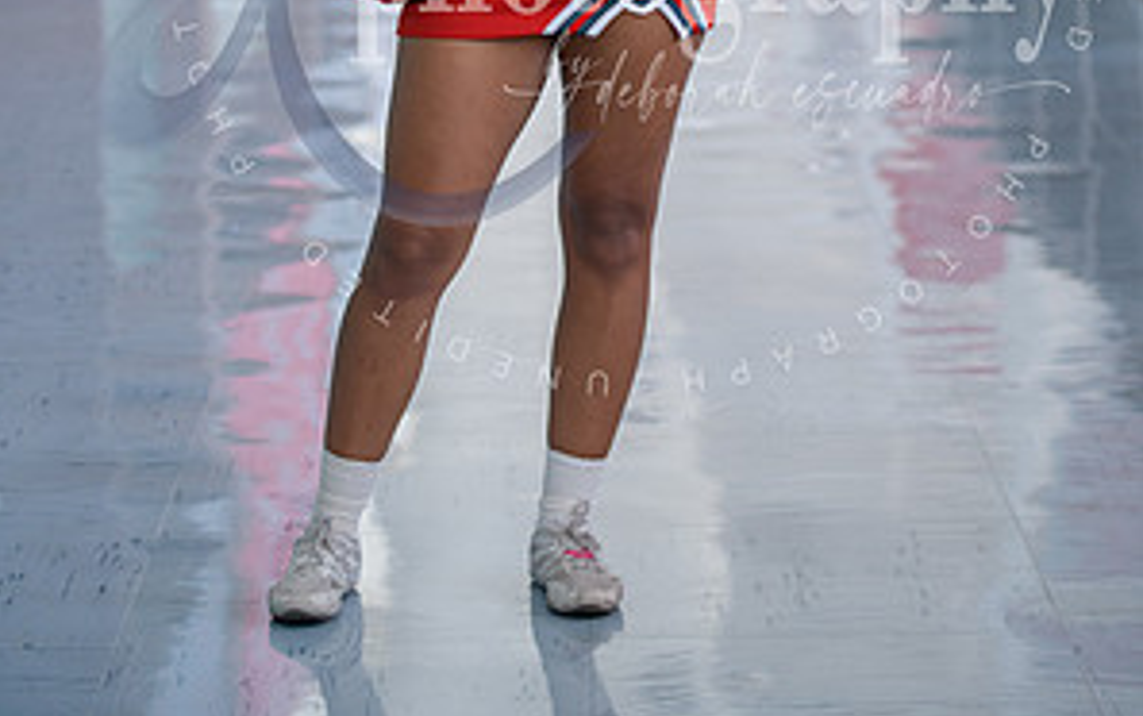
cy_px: -100
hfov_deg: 15.0
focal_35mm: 139
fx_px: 4332
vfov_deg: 9.3
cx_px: 570
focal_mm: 90
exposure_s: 1/250
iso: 400
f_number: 2.8
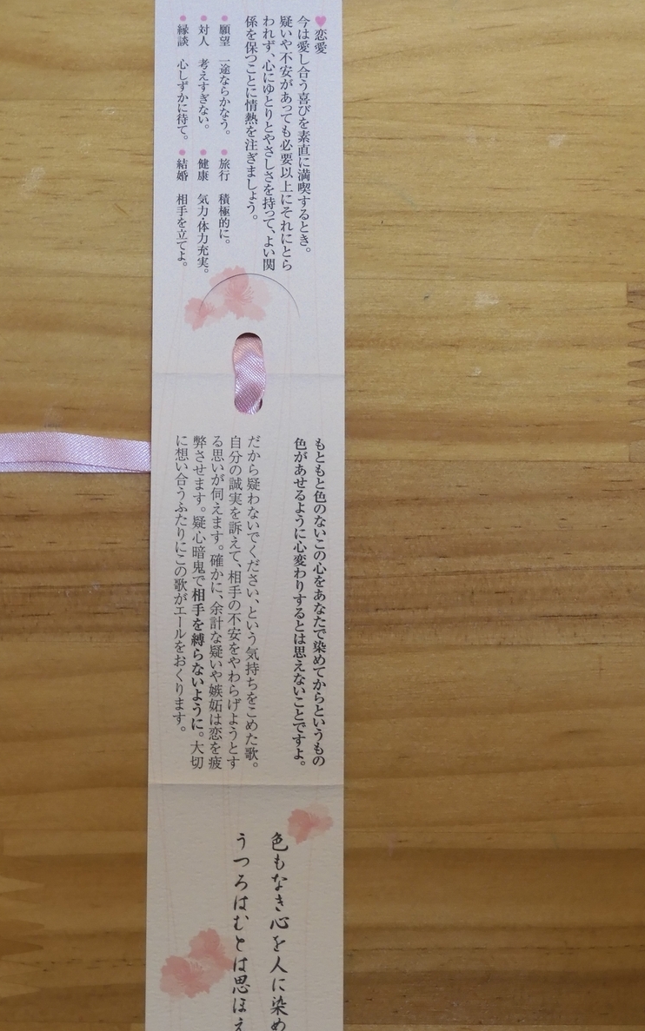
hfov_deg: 17.4
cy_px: 519
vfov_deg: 27.5
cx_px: 272
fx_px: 2109
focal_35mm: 75
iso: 320
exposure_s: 1/30
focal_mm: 12.5
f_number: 4.5
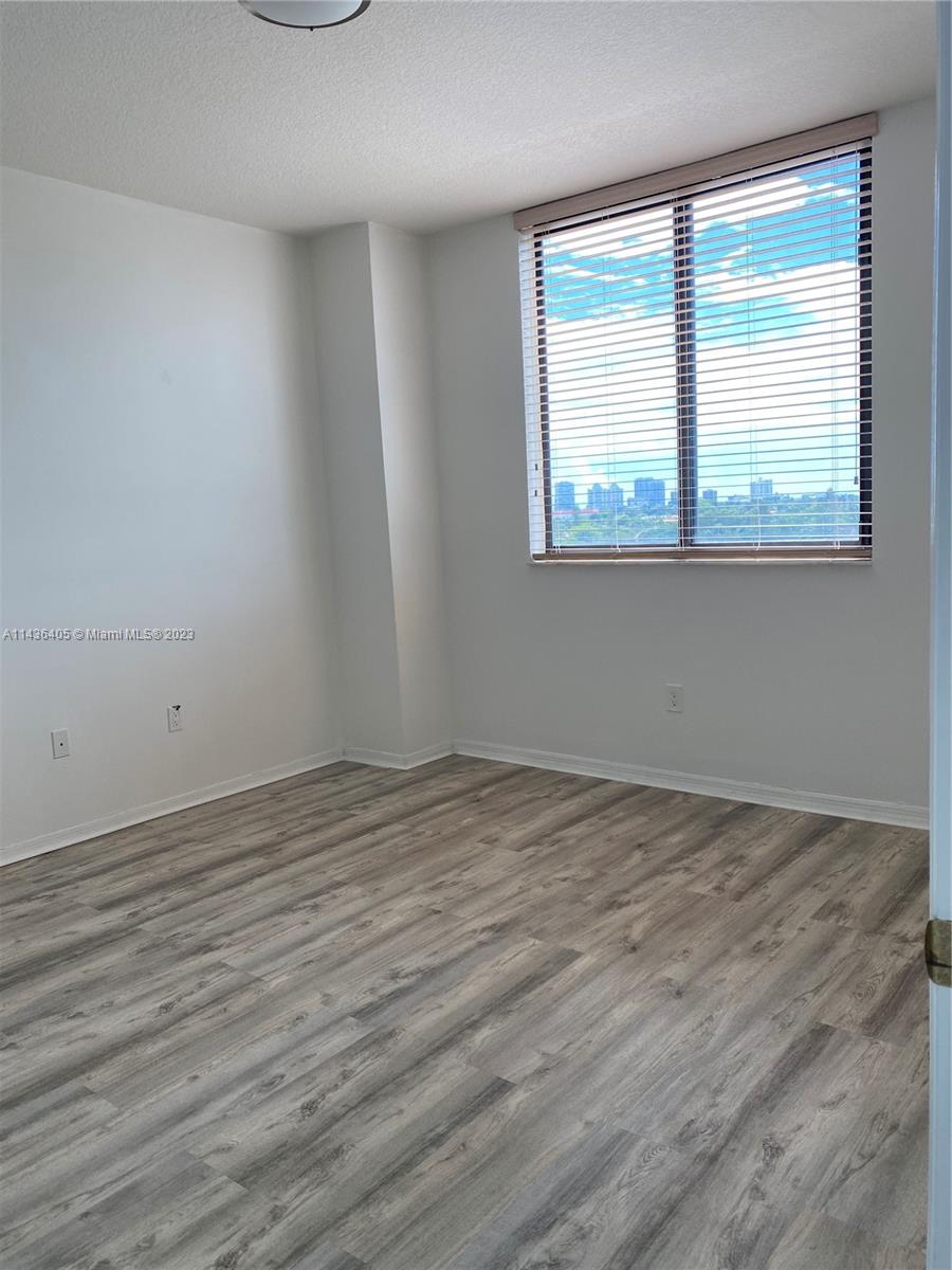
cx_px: 476
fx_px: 953
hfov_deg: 53.1
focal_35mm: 26
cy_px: 635
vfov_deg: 67.3
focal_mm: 4.25
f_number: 1.8
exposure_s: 1/247
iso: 32
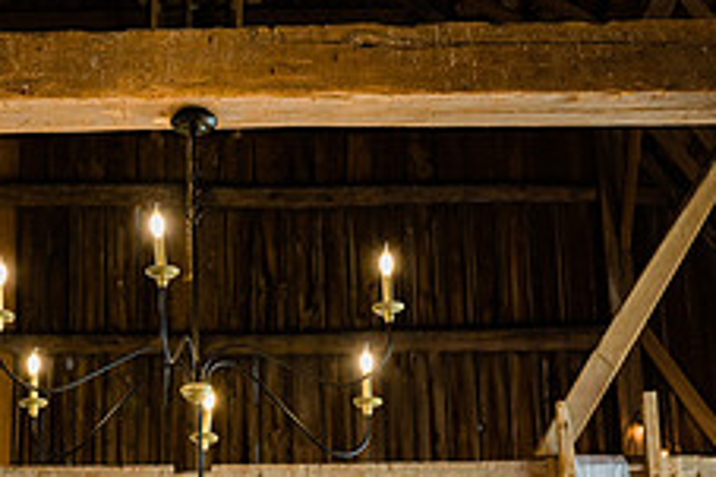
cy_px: 310
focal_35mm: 95
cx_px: 142
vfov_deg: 14.4
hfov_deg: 21.2
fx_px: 1888
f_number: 3.5
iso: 500
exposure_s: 1/200
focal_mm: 36
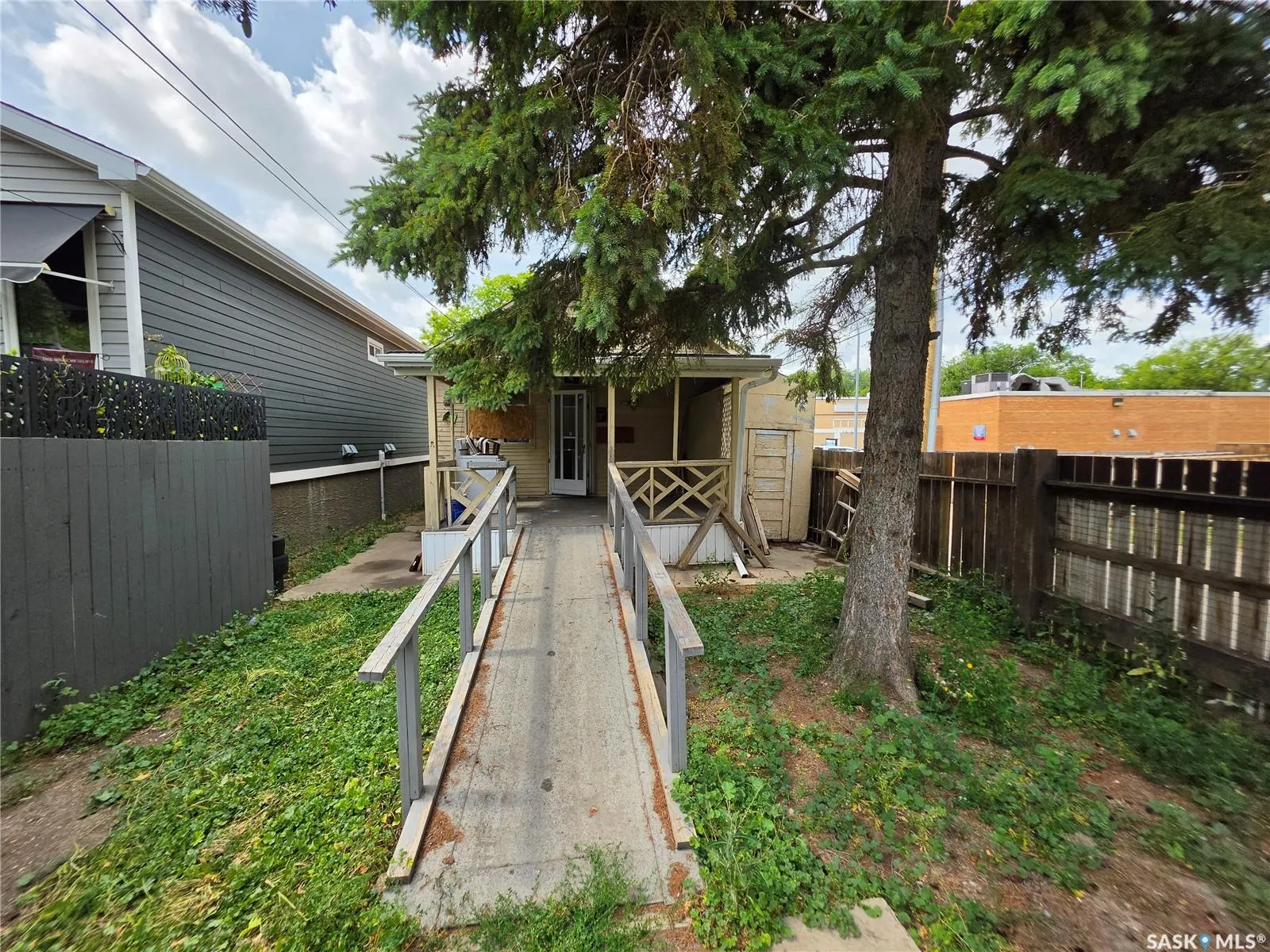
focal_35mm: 13
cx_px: 635
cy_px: 476
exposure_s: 1/1563
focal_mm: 2.2
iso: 32
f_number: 1.9
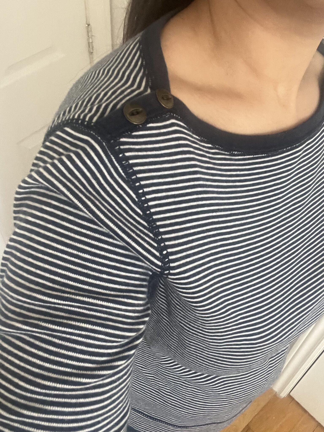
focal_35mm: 30
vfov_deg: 60.0
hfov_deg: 46.8
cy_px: 216
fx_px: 374
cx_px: 162
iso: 400
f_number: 2.2
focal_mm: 2.71
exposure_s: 1/48
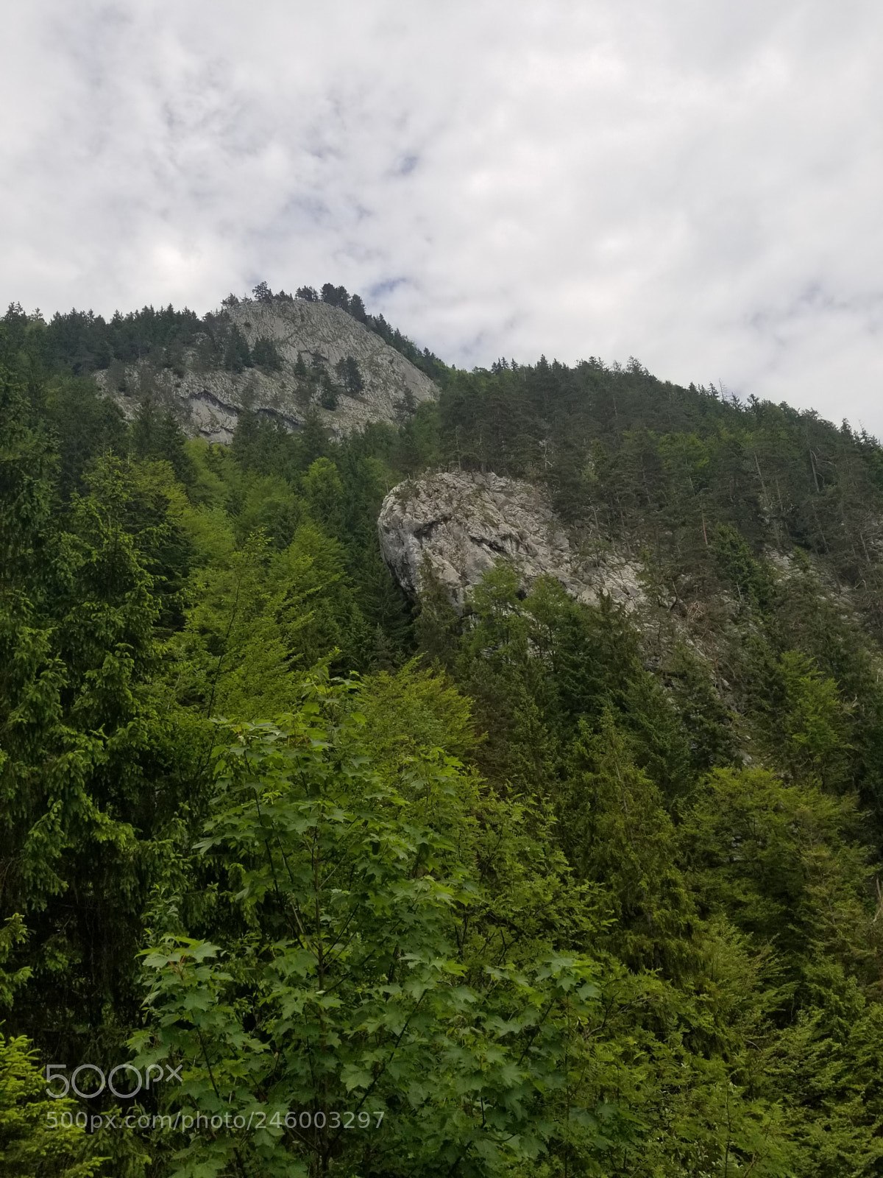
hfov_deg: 53.1
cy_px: 589
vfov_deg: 67.3
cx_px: 442
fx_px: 884
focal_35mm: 26
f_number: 1.7
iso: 50
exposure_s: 1/3240
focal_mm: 4.25
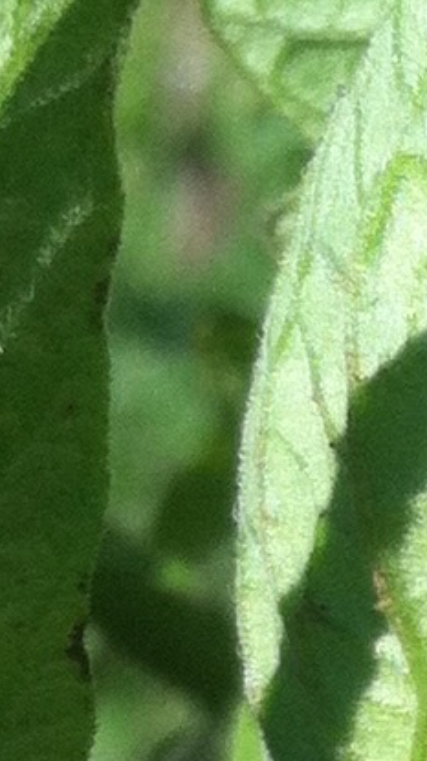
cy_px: 1467
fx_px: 4797
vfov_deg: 8.6
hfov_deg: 4.9
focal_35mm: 238
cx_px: 1136
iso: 80
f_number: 2.8
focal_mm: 3.85
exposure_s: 1/833
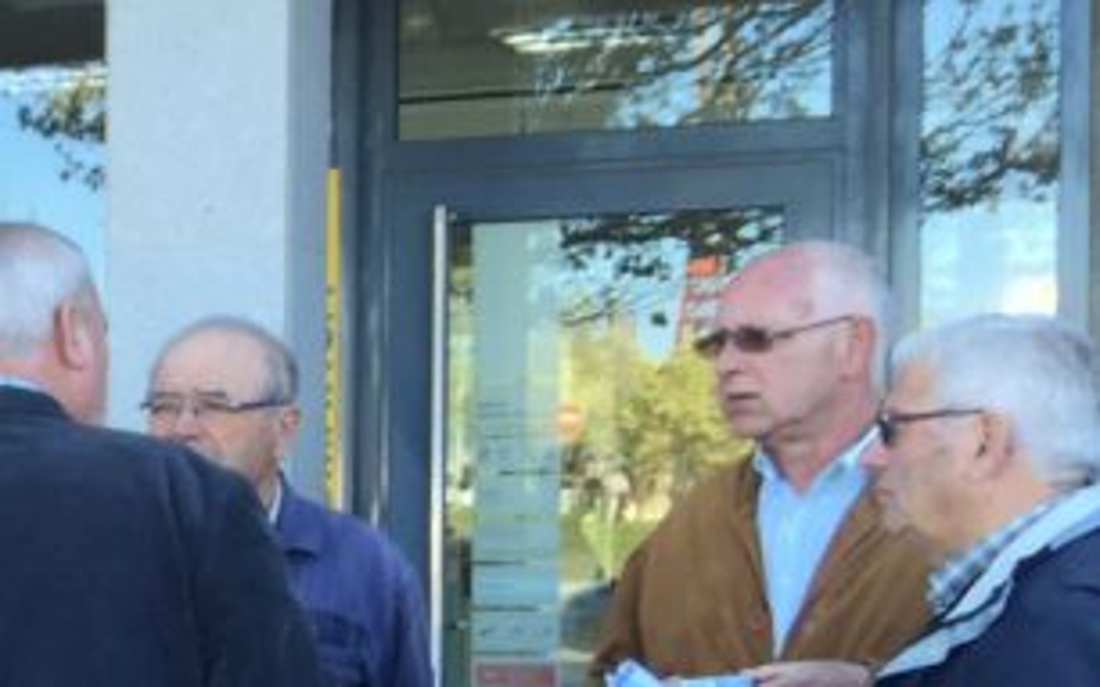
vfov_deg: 12.5
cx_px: -694
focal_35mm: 103
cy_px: 687
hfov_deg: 17.5
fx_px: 3087
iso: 32
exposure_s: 1/100
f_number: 2.2
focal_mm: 4.15
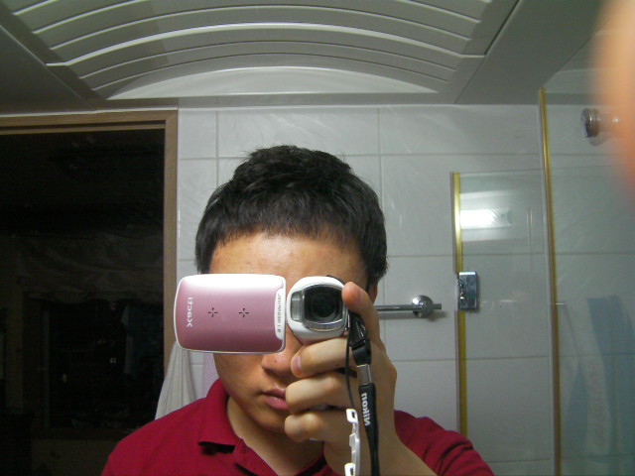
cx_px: 318
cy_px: 238
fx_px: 697
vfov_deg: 37.7
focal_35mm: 38
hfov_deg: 49.0
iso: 200
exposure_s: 1/27.8
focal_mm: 6.8
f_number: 3.5
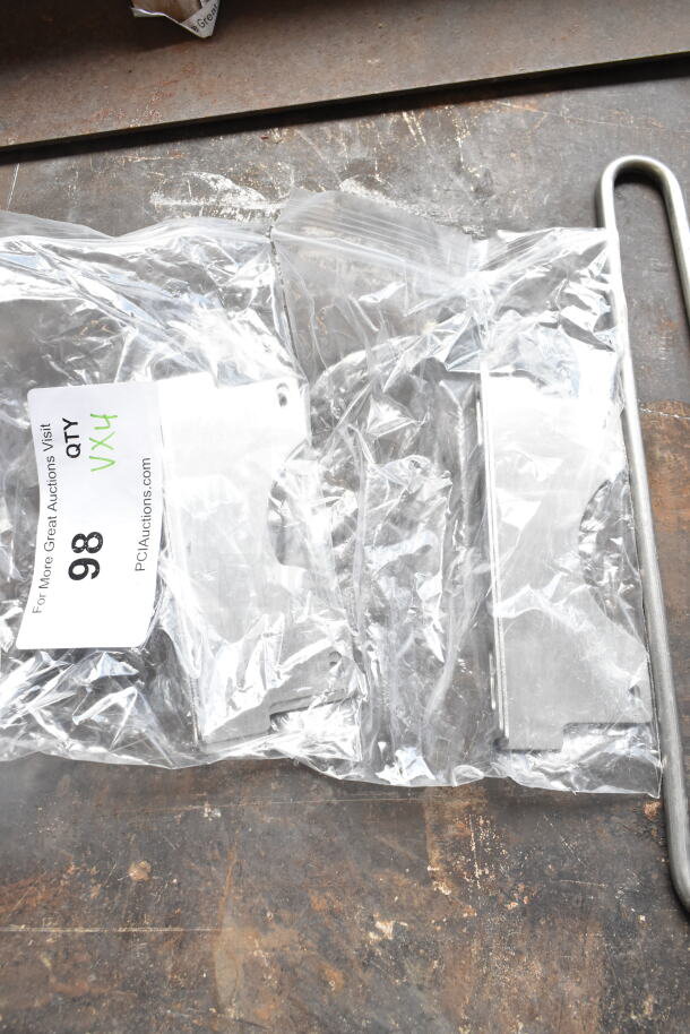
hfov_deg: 40.0
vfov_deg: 57.2
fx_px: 948
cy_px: 517
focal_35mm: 33
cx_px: 345
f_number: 7.1
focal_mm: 22
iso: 1600
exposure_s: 1/200
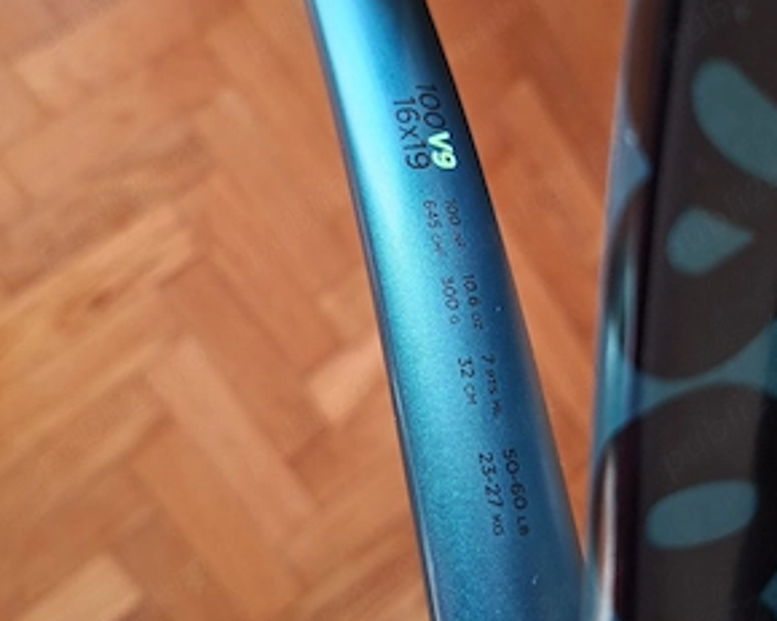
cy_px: 233
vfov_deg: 46.7
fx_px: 713
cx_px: 383
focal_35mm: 31
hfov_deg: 57.2
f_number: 1.8
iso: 200
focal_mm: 5.54
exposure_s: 1/100
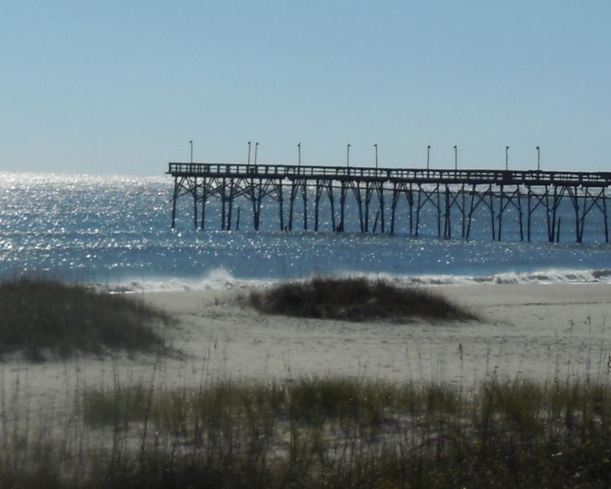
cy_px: -63
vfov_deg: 7.9
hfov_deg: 9.8
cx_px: -186
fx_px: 3509
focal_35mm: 194
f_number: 8.6
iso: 125
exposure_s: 1/800
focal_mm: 11
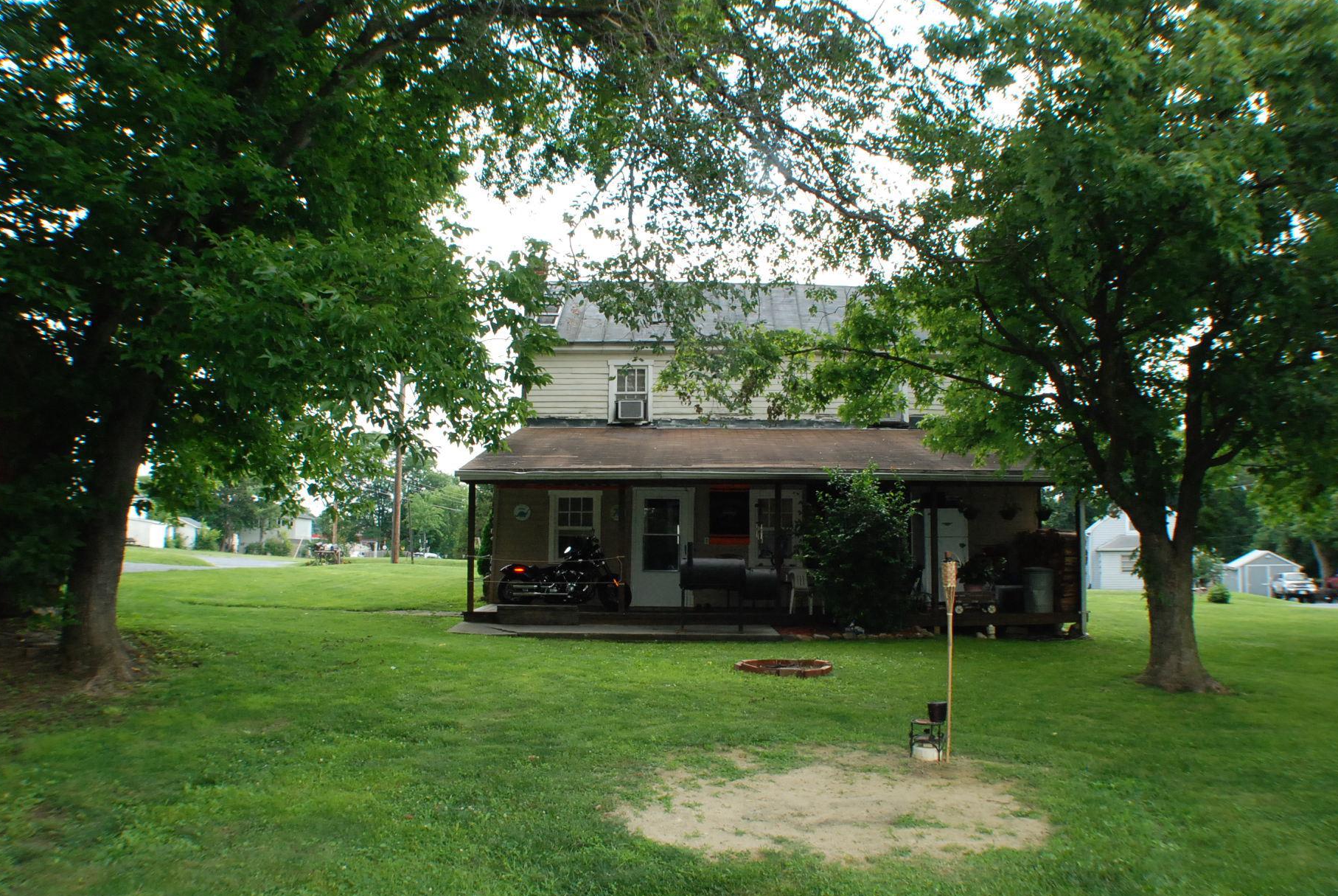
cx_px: 693
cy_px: 475
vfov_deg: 41.2
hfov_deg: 58.6
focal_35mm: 32
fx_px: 1191
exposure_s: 1/200
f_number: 13
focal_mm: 20
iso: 1000
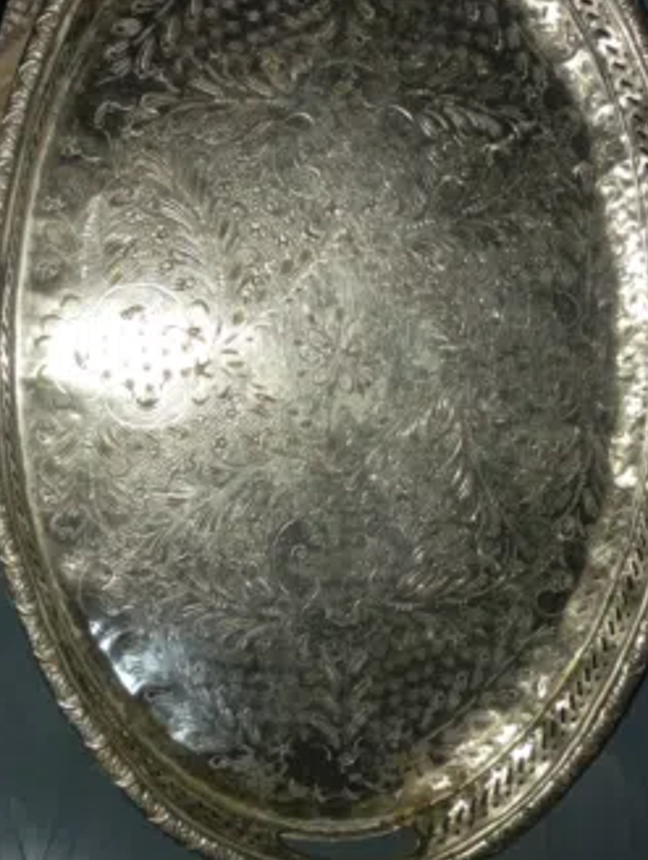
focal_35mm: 34
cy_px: 385
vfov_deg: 53.8
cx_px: 304
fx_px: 846
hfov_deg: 41.9
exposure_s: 1/25
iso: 619
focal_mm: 4.27
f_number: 1.8
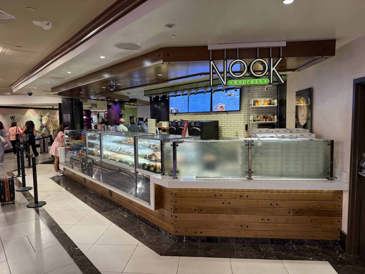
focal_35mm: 24
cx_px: 182
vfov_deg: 56.8
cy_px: 137
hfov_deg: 71.6
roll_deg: +1.4
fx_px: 253
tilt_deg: -4.1
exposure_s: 1/60
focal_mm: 6.76
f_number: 1.78
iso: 320
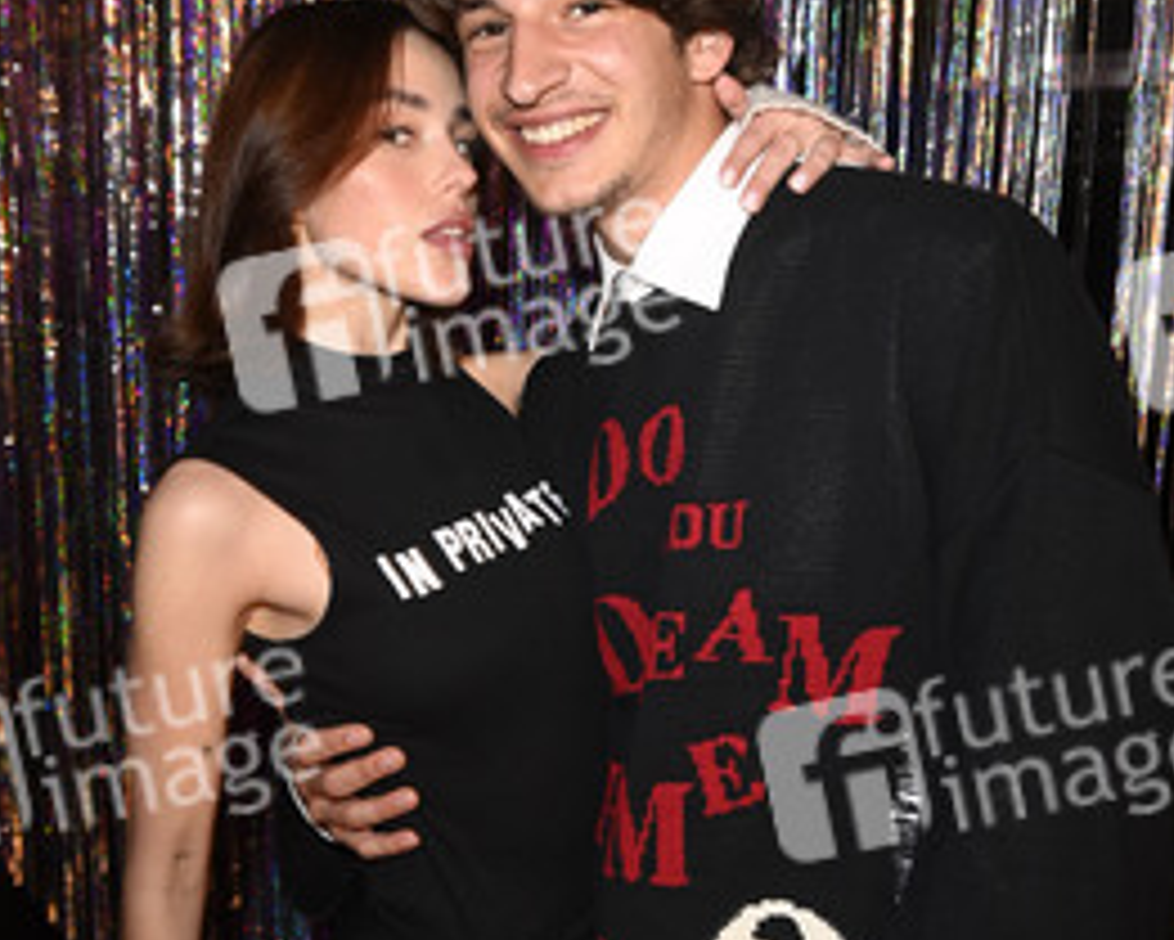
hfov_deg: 40.3
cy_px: 531
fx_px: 1599
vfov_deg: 32.7
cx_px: 580
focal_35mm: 46
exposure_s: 1/40
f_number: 5.6
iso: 2000
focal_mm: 32
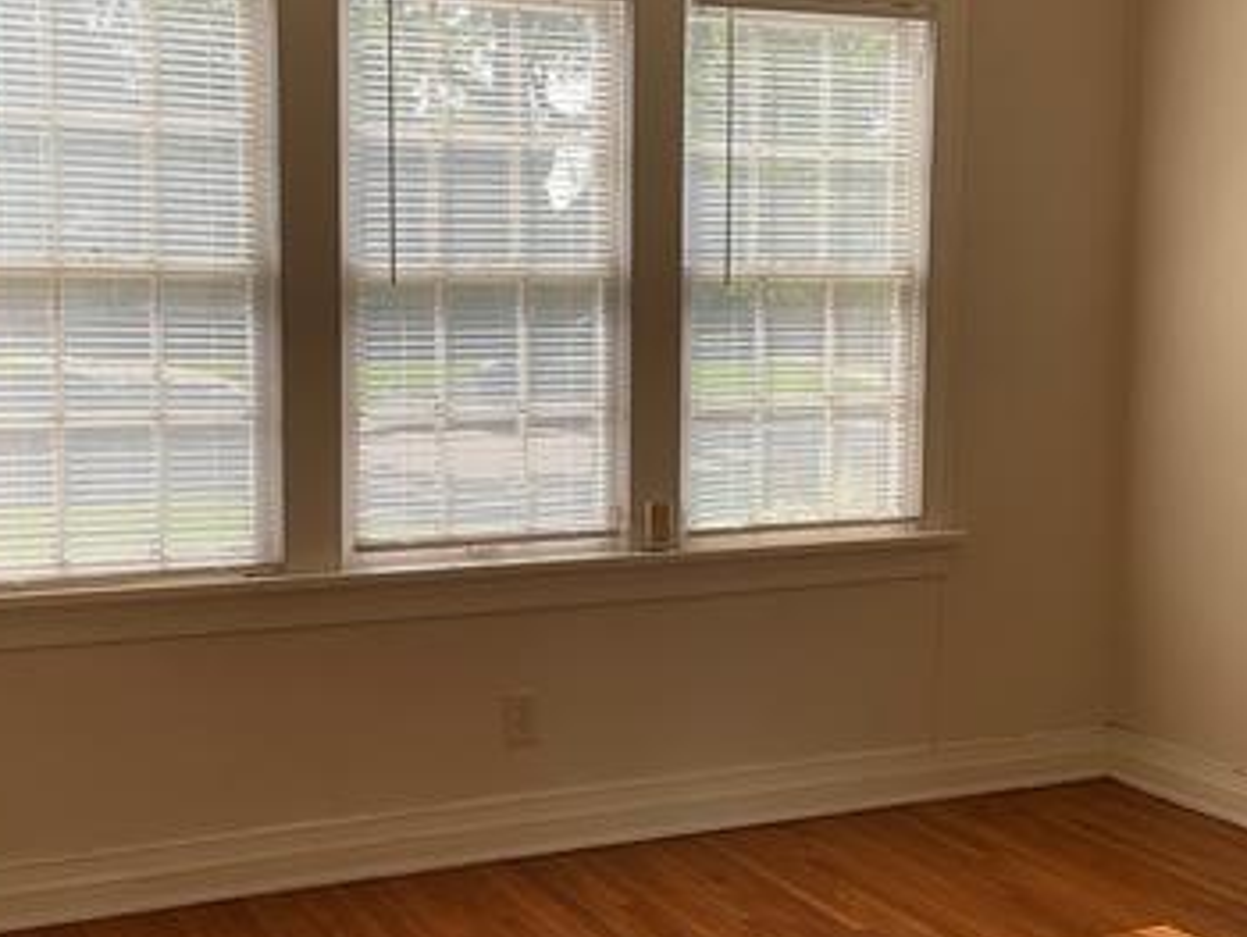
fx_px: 1911
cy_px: 449
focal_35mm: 53
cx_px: 634
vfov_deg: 27.6
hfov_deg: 36.1
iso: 16
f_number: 1.8
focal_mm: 3
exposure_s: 1/400
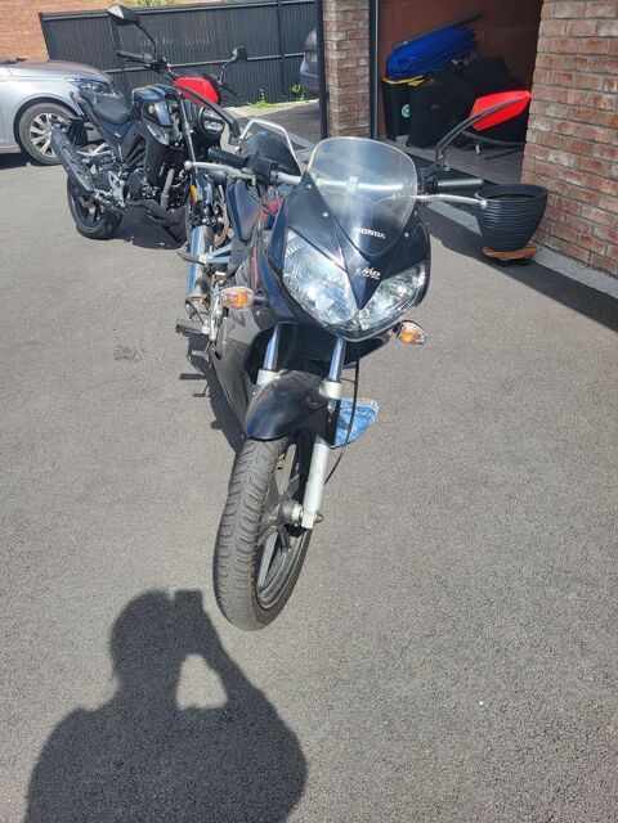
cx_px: 309
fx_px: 619
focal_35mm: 26
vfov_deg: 67.3
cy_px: 412
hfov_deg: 53.1
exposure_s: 1/1182
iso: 40
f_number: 1.8
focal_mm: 5.4
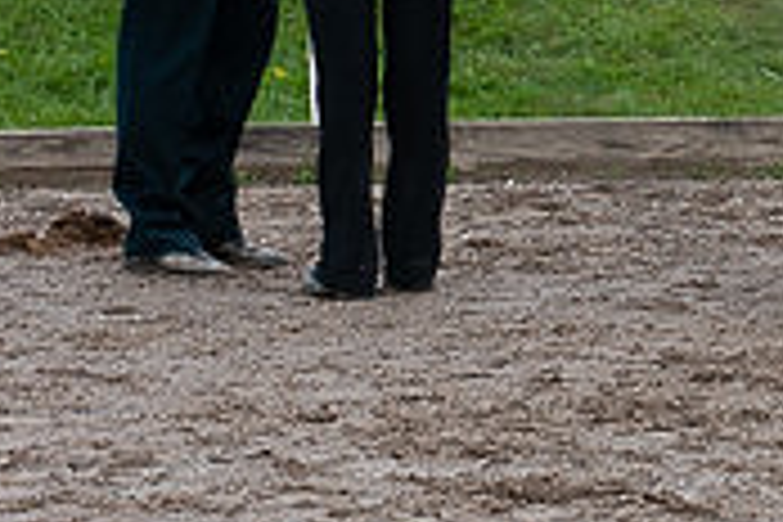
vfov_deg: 3.4
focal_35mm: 406
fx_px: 8830
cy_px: -205
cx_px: 1026
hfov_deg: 5.1
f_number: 5.6
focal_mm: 140
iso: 1400
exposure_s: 1/1000
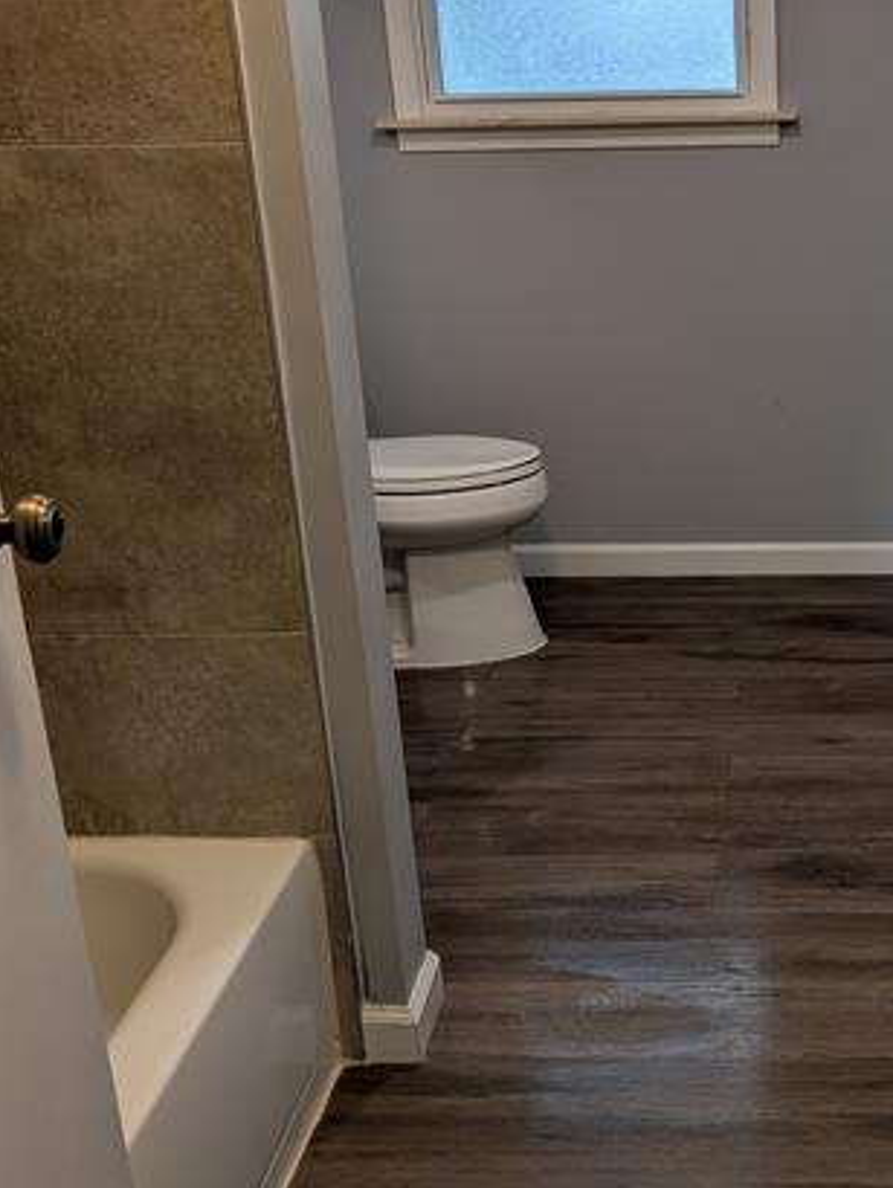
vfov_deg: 42.1
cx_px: 783
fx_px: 1546
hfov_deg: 30.9
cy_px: 591
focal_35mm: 45
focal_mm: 6.9
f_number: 1.68
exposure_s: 1/97.2
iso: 56
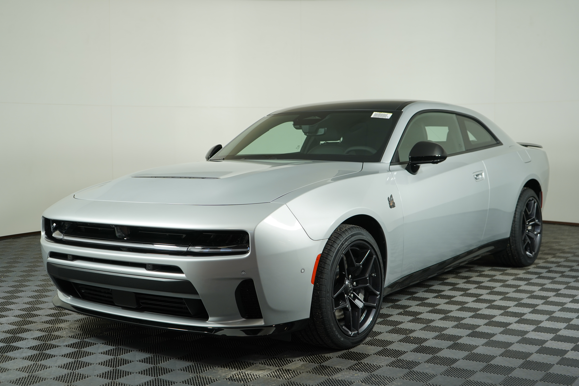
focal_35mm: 44
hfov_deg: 44.5
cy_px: 193
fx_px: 708
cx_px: 290
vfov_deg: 30.5
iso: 400
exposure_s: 1/160
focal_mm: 44
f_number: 4.5
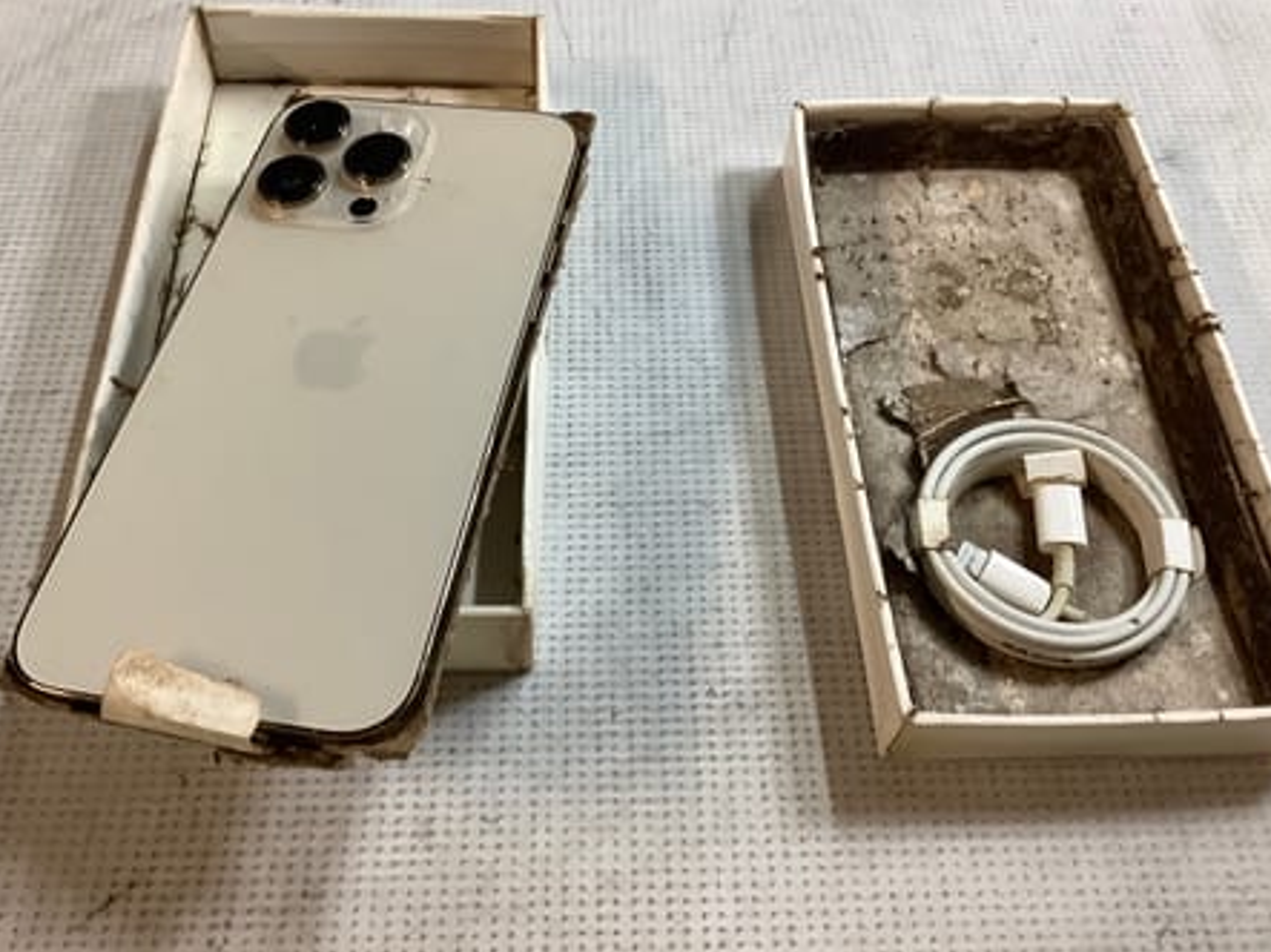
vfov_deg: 40.6
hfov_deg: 52.6
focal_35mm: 35
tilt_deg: -55.6
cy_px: 417
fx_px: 1285
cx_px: 597
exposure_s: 1/50
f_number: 2.4
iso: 125
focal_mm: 3.3
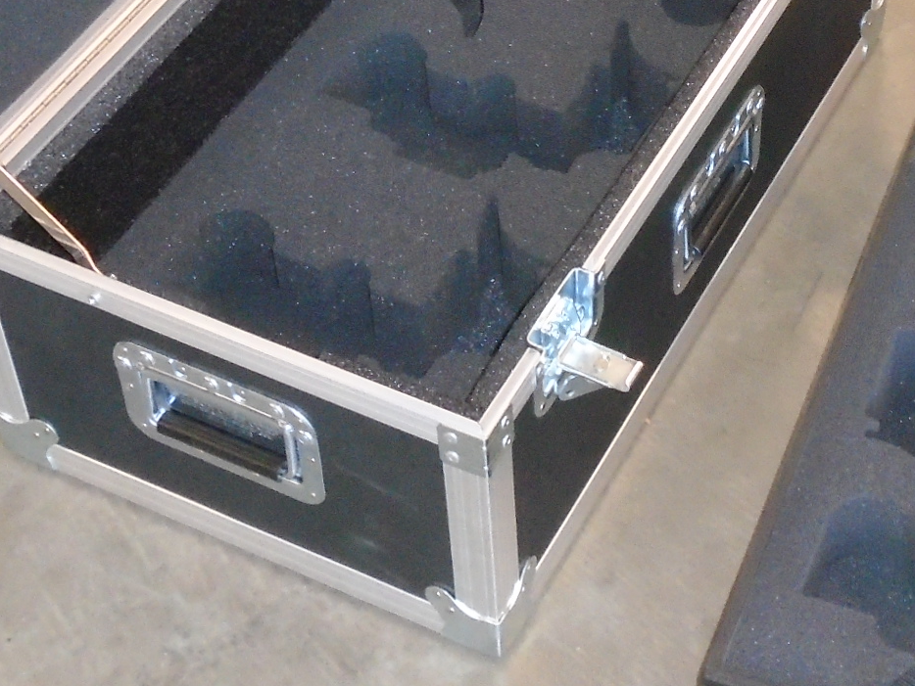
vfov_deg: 16.9
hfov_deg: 22.4
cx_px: 731
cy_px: 56
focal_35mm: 86
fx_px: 2274
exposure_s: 1/40
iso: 500
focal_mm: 5.5
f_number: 3.5
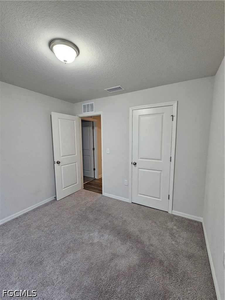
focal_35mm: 13
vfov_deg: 106.2
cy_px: 150
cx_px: 112
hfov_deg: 89.9
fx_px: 113
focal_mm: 2.2
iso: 400
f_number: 2.2
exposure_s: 1/40
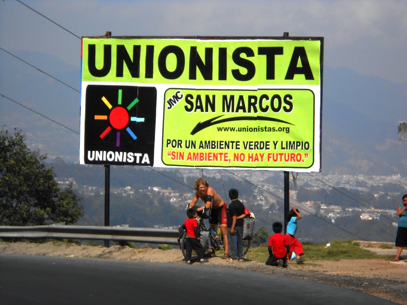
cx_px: 204
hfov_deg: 12.7
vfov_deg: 9.5
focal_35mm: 156
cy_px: 152
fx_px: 1834
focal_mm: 27.6
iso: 80
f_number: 6.5
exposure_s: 1/800
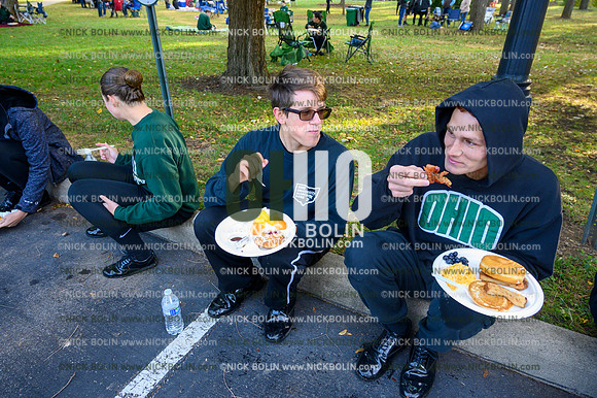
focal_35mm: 24
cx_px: 298
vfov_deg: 53.1
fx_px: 398
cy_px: 199
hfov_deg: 73.8
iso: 2500
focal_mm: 24
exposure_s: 1/400
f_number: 5
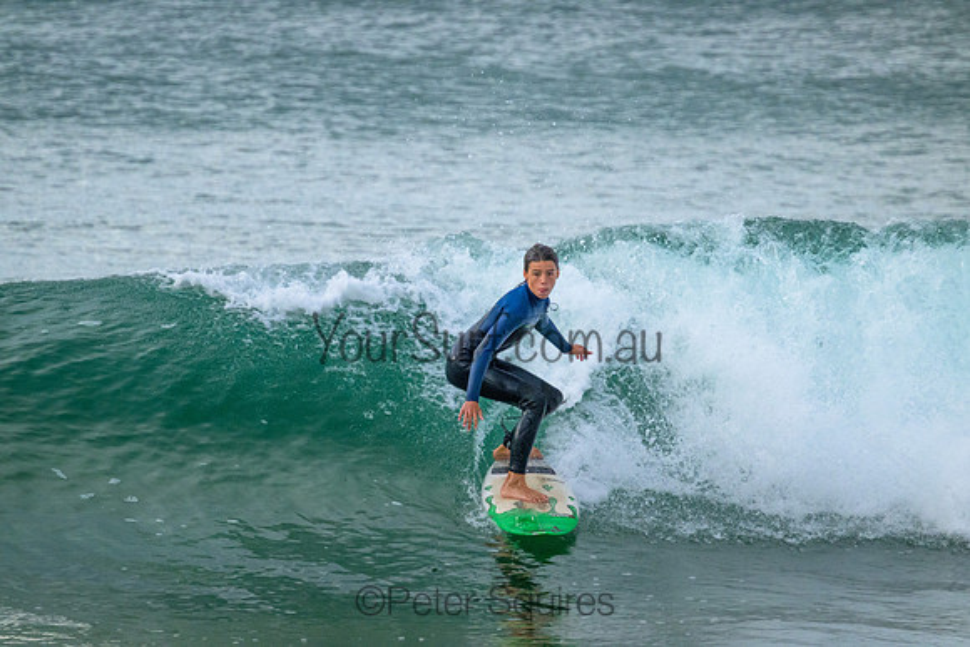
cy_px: 324
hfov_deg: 2.6
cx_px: 485
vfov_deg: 1.7
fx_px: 21560
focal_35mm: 800
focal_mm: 800
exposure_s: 1/1000
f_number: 11
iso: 4500
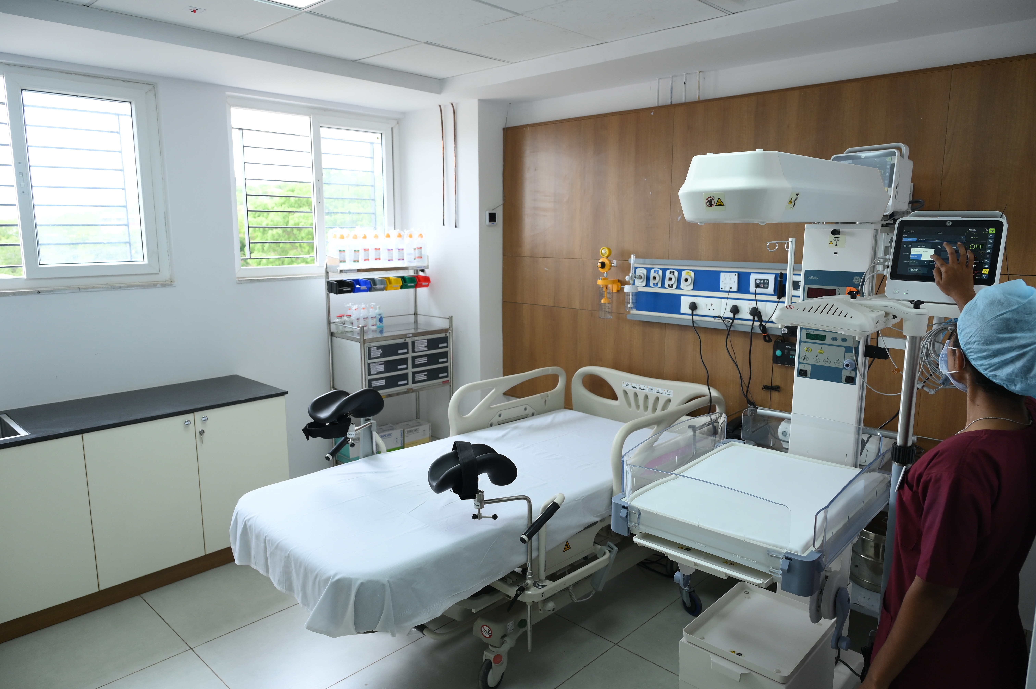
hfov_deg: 73.8
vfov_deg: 53.1
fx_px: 690
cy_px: 344
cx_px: 518
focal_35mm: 24
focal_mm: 24
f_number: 5
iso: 640
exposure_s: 1/160
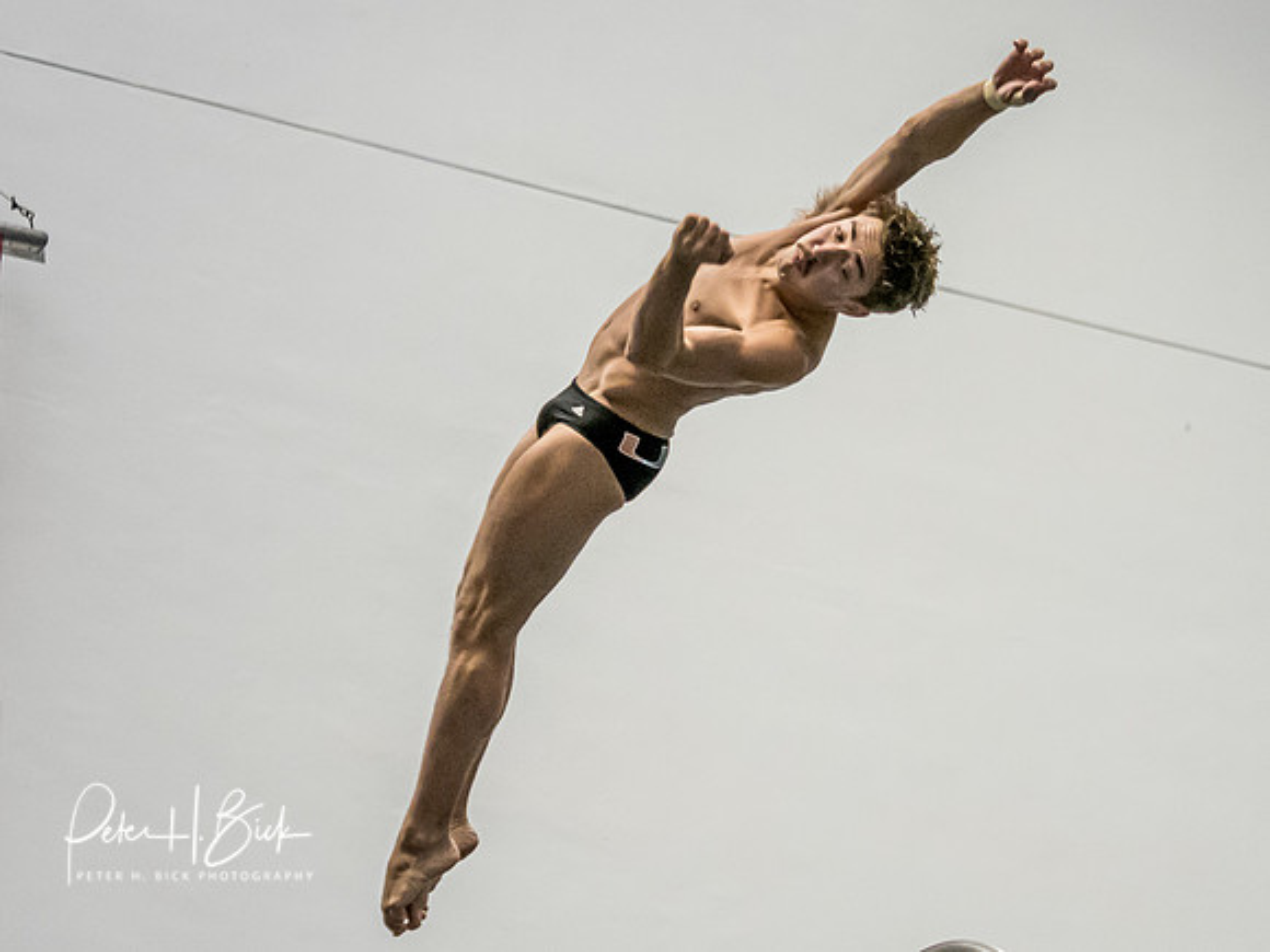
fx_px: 11415
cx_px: 690
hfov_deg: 6.4
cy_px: 470
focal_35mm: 311
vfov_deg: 4.8
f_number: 2.8
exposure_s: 1/1600
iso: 4000
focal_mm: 106
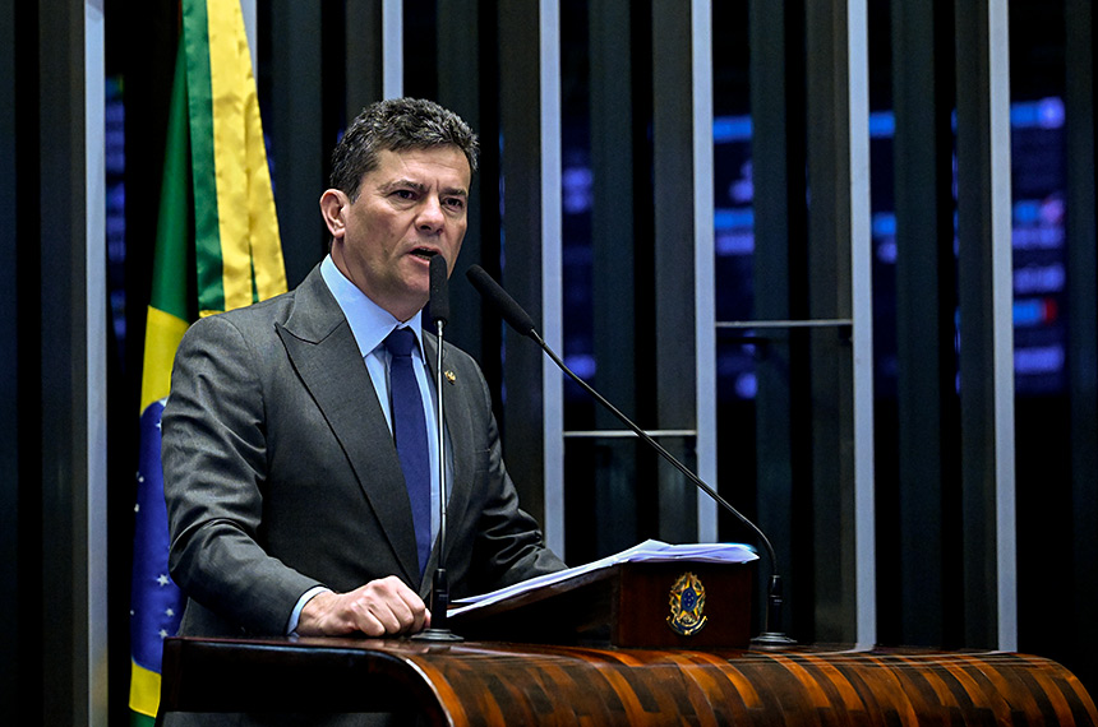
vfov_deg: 8.5
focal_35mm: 160
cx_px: 549
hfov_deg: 12.9
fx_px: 4871
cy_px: 364
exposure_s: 1/200
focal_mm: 160
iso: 6400
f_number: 4
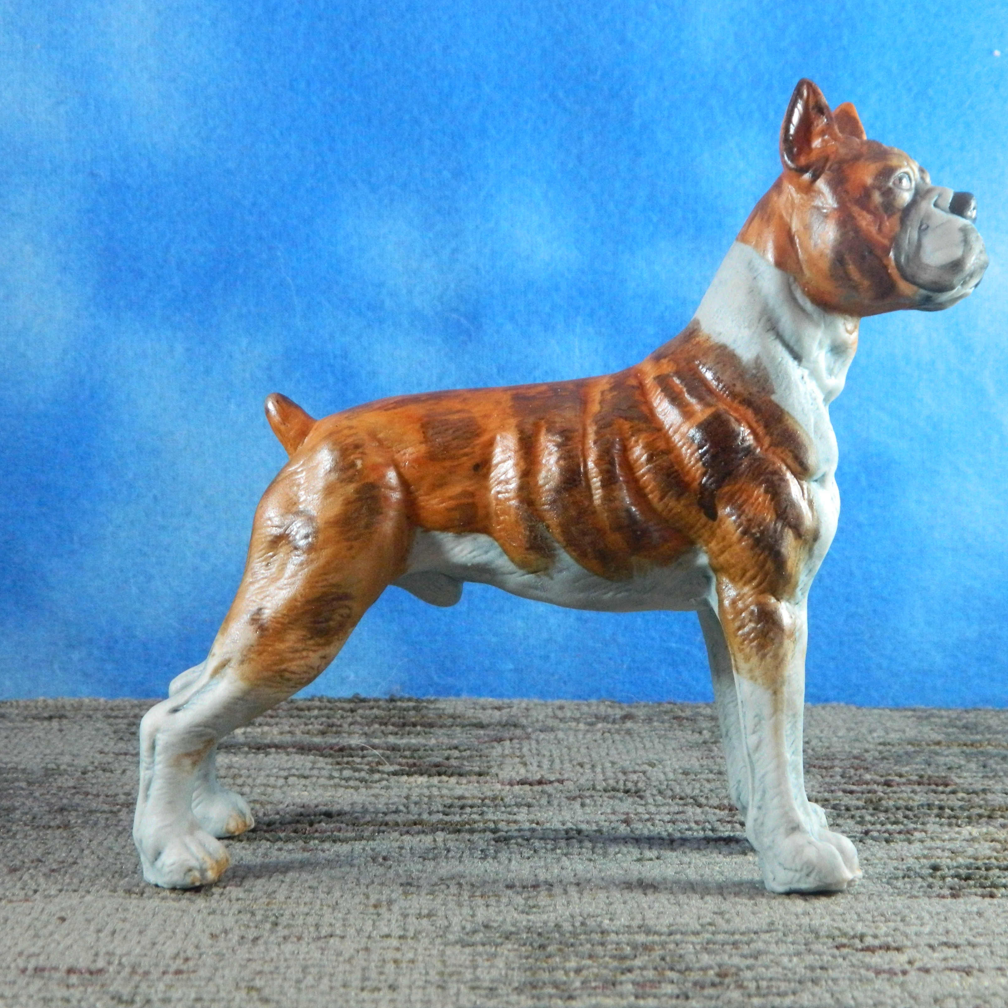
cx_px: 526
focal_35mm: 56
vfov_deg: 30.6
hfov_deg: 30.6
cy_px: 507
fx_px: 1845
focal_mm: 8.4
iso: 400
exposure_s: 1/30
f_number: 3.6
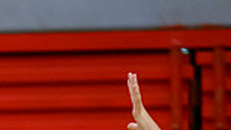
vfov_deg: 1.4
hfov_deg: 2.4
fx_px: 5488
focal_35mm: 895
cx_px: -168
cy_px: 333
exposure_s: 1/1000
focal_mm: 195
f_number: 2.8
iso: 5000
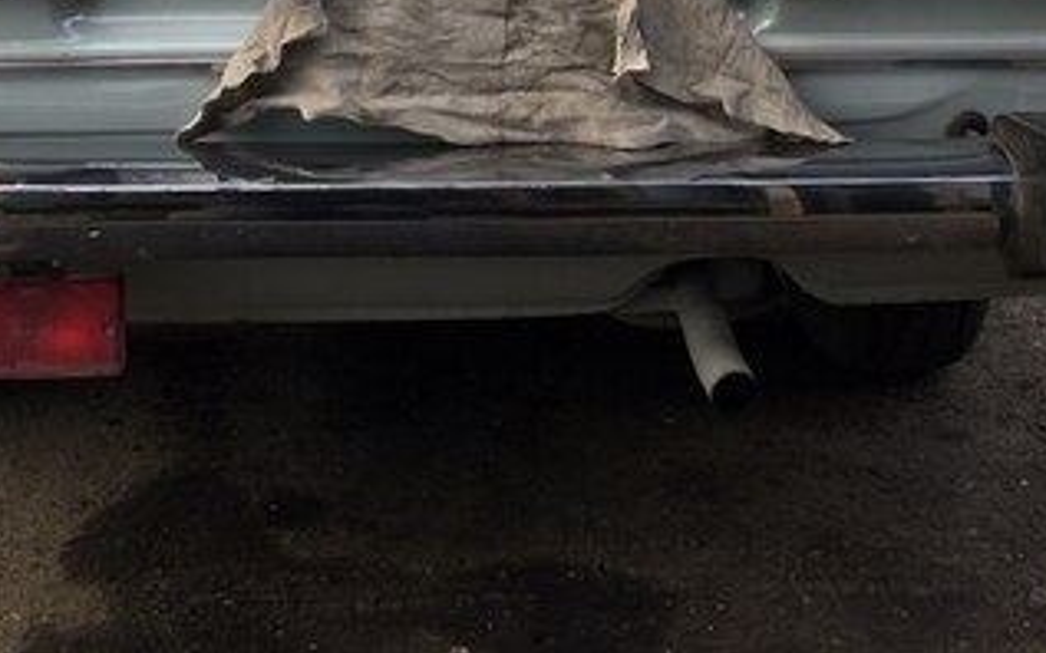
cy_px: -160
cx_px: 482
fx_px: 1824
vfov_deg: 19.0
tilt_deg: -3.9
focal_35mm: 64
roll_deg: +0.7
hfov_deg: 32.0
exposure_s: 1/148
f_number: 2.2
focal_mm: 4.15
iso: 32
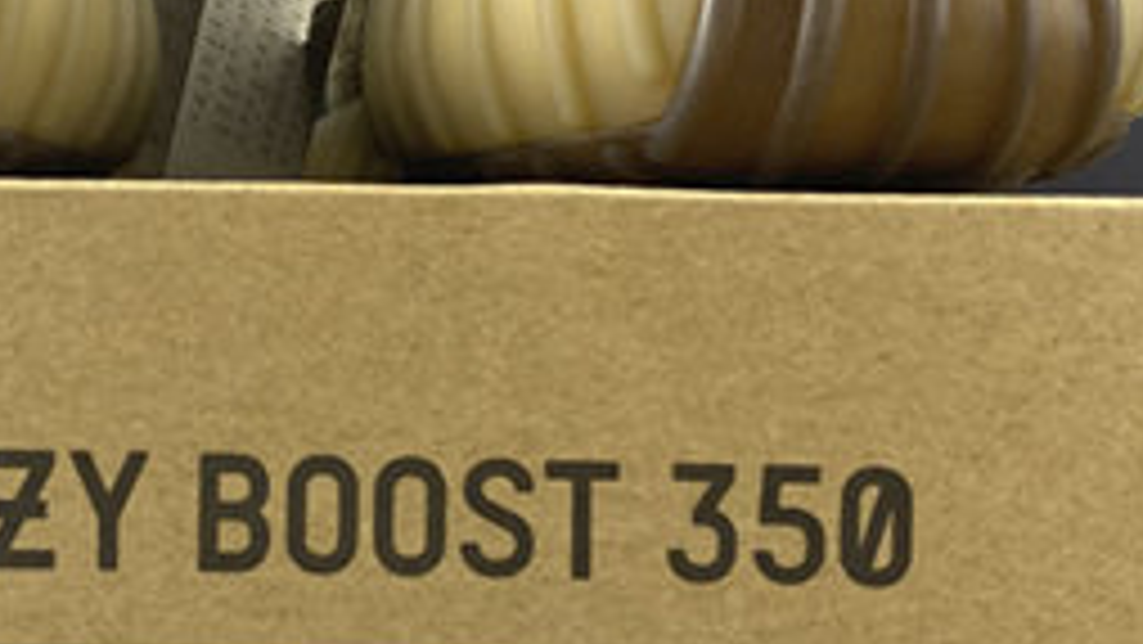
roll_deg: -0.2
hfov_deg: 26.6
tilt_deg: +1.1
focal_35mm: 78
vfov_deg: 15.5
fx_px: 2365
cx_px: 220
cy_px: 295
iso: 100
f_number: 1.8
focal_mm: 4.25
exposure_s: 1/50
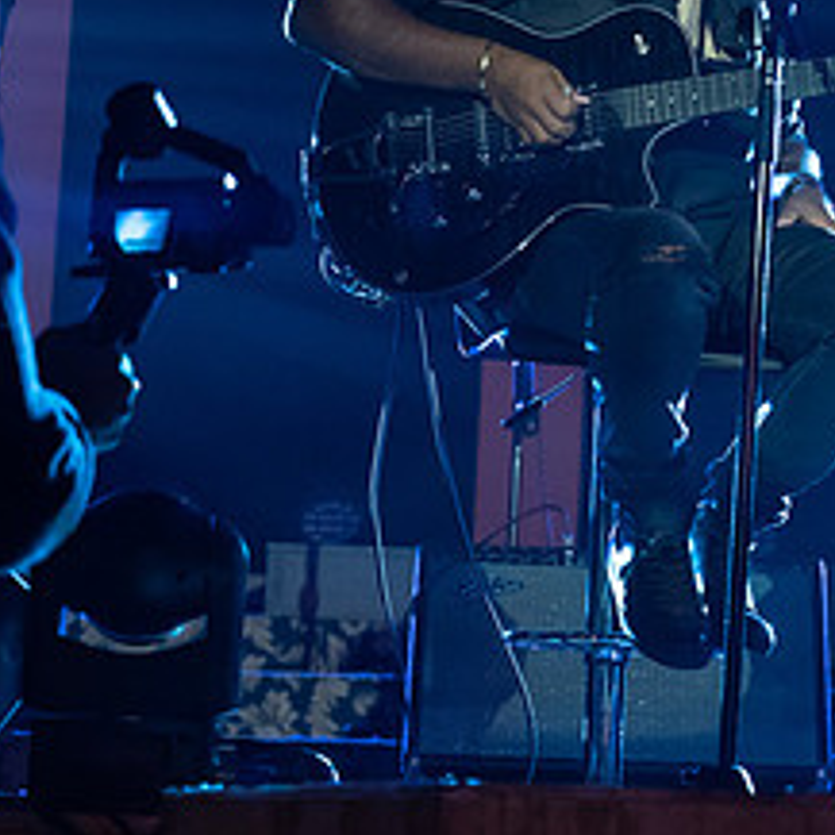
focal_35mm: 143
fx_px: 3903
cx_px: 1016
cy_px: 175
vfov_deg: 12.2
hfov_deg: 11.9
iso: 5000
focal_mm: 63
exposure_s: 1/500
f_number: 4
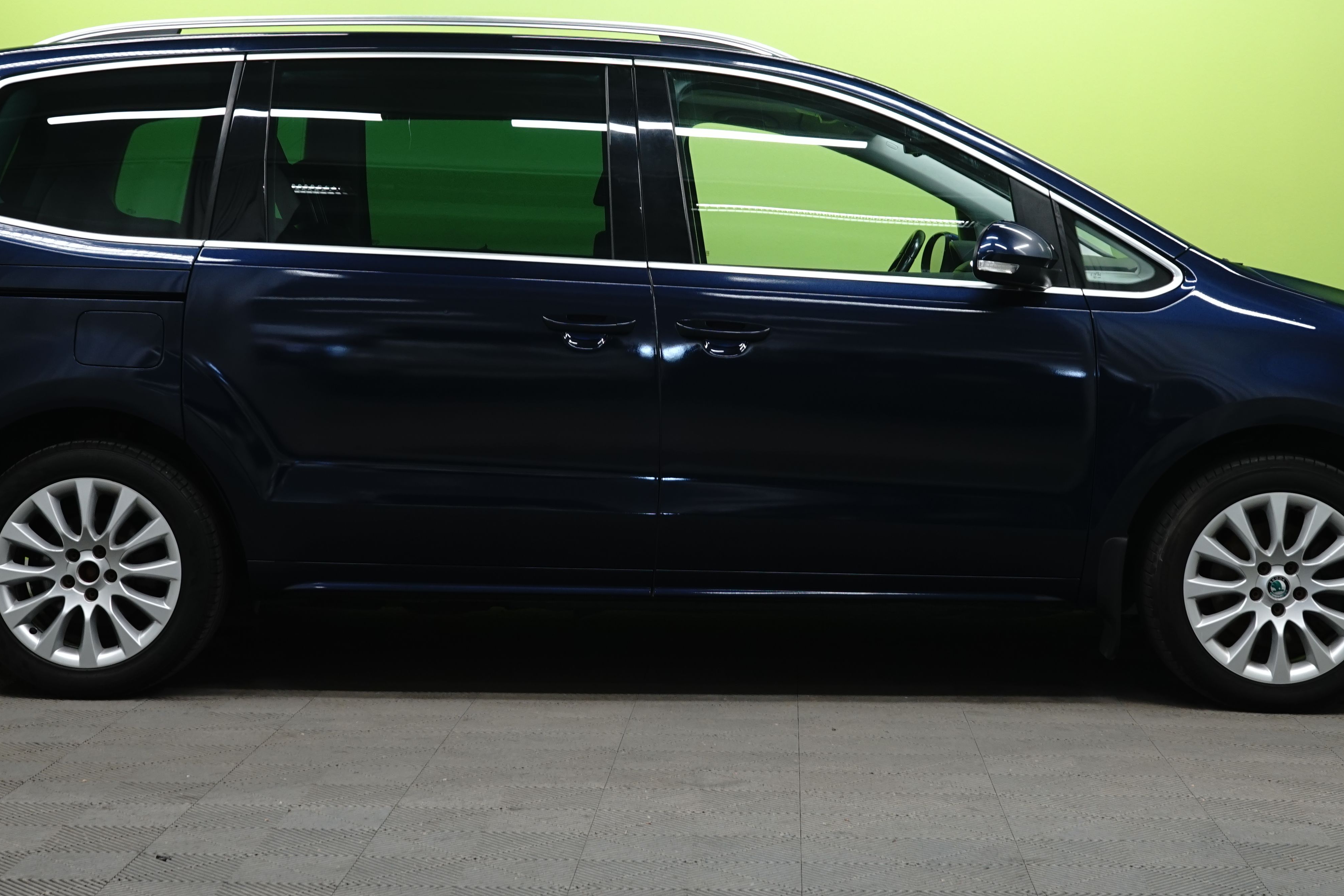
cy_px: 310
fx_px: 2352
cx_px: 689
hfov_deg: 31.9
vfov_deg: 21.5
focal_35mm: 63
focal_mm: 42
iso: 500
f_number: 8
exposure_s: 1/6
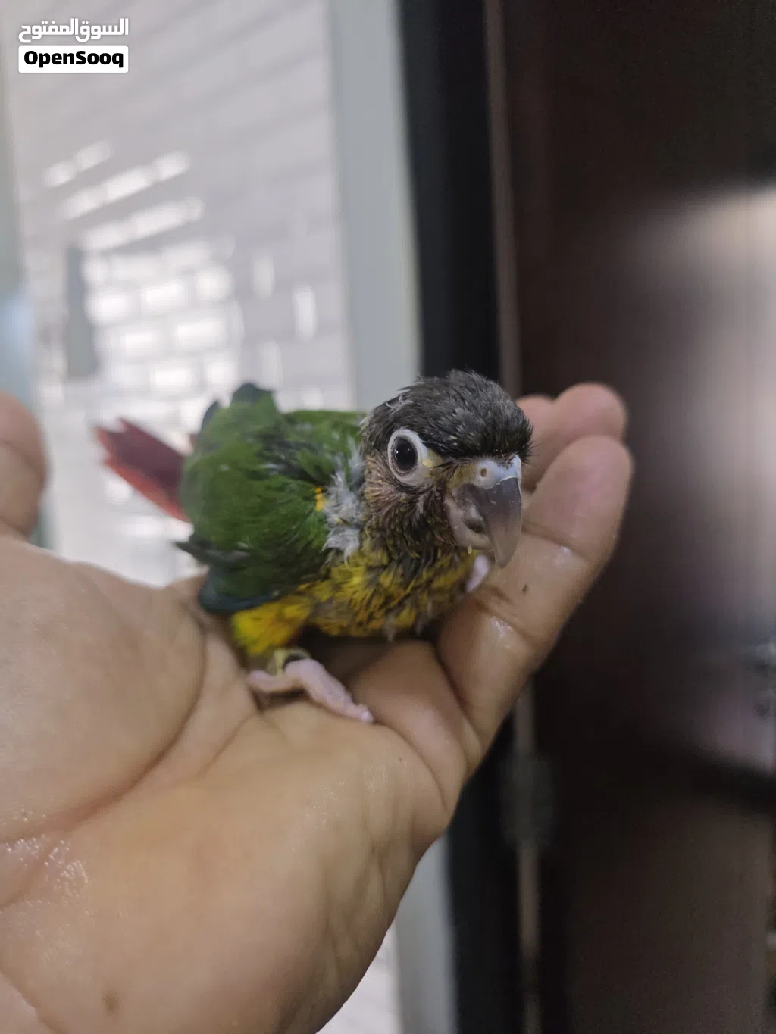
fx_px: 687
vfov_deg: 73.9
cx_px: 388
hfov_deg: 58.9
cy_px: 517
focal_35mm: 23
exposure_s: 1/100
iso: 320
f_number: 1.7
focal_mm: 6.3
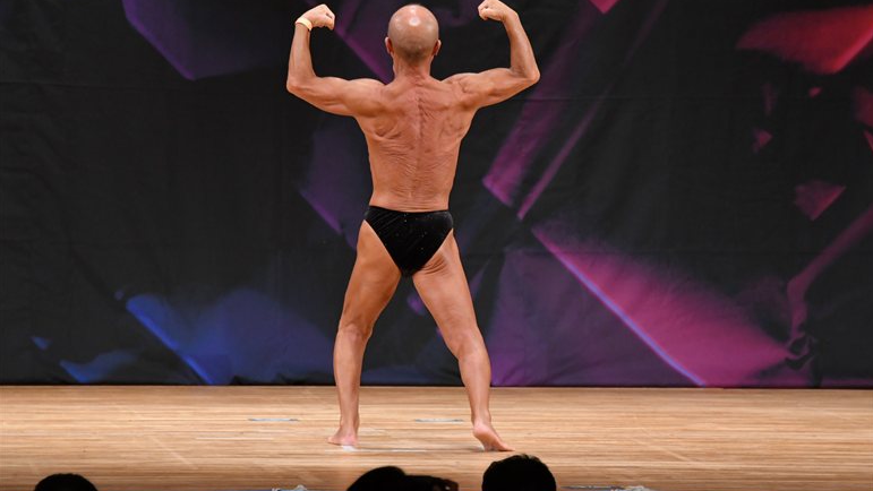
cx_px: 438
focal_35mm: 300
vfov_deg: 4.1
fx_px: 6946
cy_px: 231
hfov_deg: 7.2
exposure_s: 1/400
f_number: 5.6
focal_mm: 190
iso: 3200
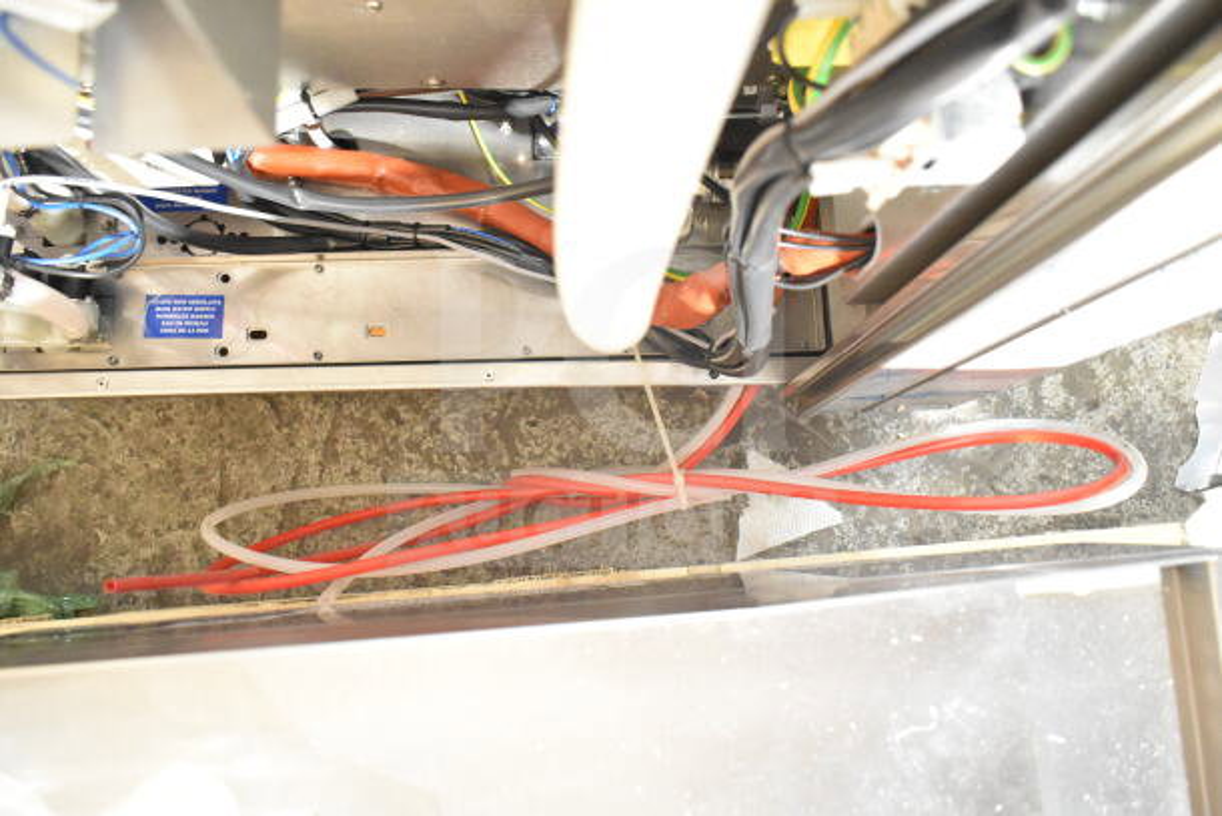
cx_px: 611
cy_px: 408
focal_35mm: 33
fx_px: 1120
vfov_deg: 40.0
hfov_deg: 57.2
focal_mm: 22
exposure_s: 1/30
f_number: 3.8
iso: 7200
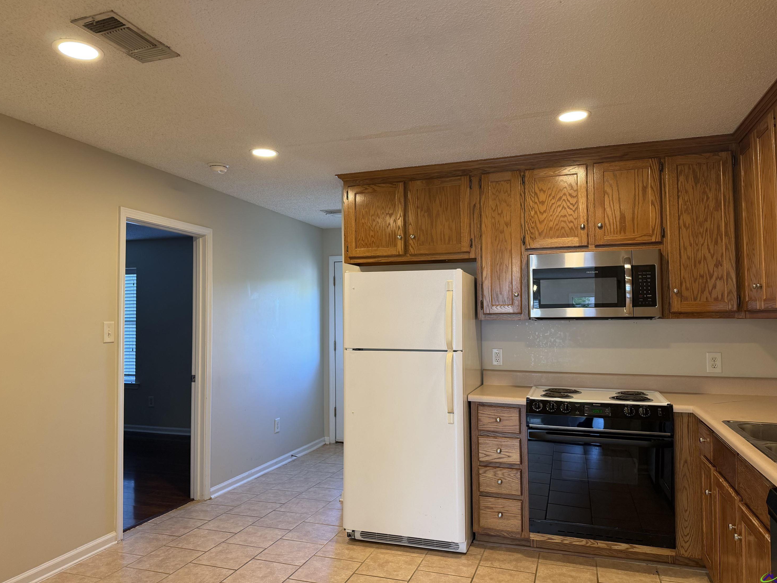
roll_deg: +1.2
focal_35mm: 25
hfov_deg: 69.4
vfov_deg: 54.9
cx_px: 381
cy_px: 292
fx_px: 561
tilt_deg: +2.6
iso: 160
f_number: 1.78
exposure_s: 1/120
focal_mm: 6.76
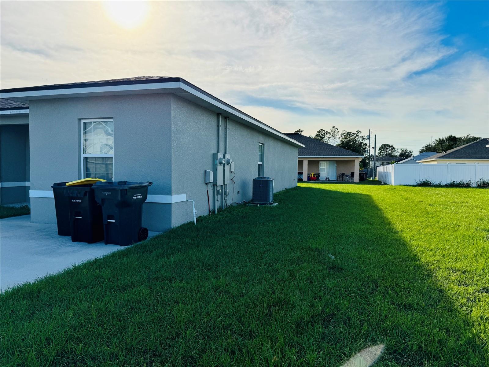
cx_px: 244
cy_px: 184
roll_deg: -1.7
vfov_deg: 56.8
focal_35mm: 24
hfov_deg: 71.6
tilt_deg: -2.9
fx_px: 339
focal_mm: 6.86
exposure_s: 1/6410
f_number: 1.78
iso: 80
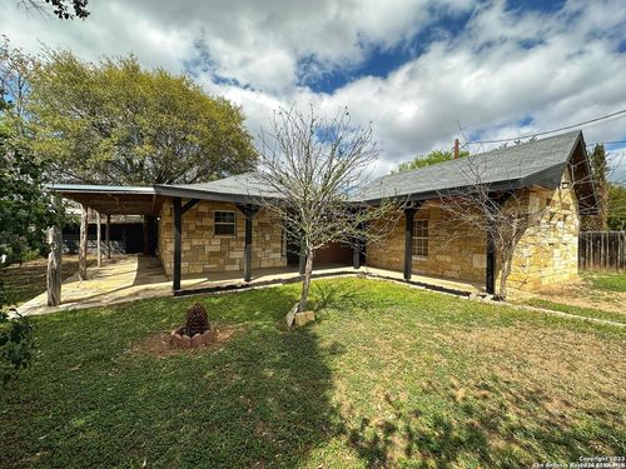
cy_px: 234
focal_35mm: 14
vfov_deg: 85.7
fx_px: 253
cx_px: 313
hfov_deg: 102.1
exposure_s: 1/1770
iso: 40
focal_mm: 2.22
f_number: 2.2
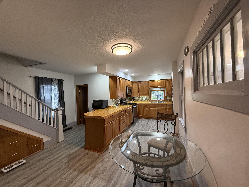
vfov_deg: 85.7
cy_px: 94
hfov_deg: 102.1
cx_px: 124
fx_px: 101
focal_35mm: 14
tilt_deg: -0.2
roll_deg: +1.5
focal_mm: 2.22
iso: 500
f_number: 2.2
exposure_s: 1/120
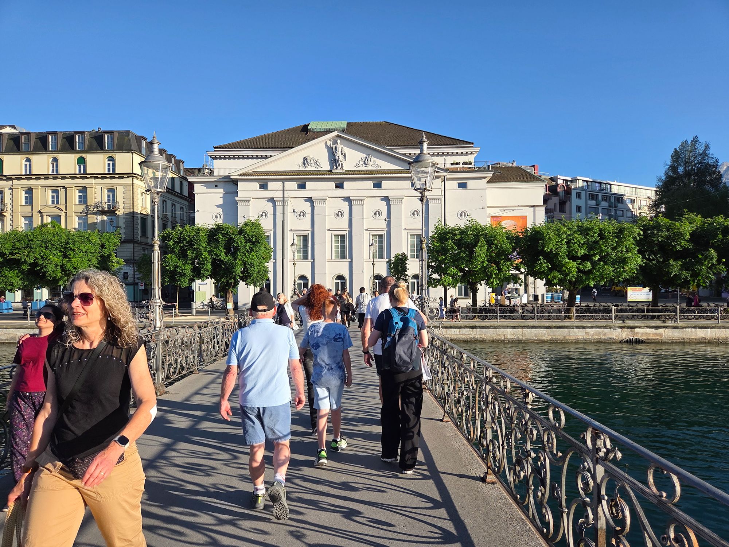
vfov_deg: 58.9
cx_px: 364
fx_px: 484
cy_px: 274
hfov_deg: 73.9
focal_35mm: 23
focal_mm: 5.4
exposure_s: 1/3229
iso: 80
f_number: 1.8
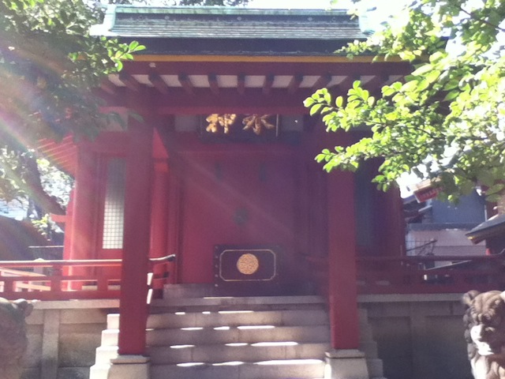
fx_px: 467
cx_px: 252
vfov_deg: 44.2
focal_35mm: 32
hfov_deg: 56.8
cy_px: 190
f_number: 2.4
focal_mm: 3.85
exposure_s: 1/116
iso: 80
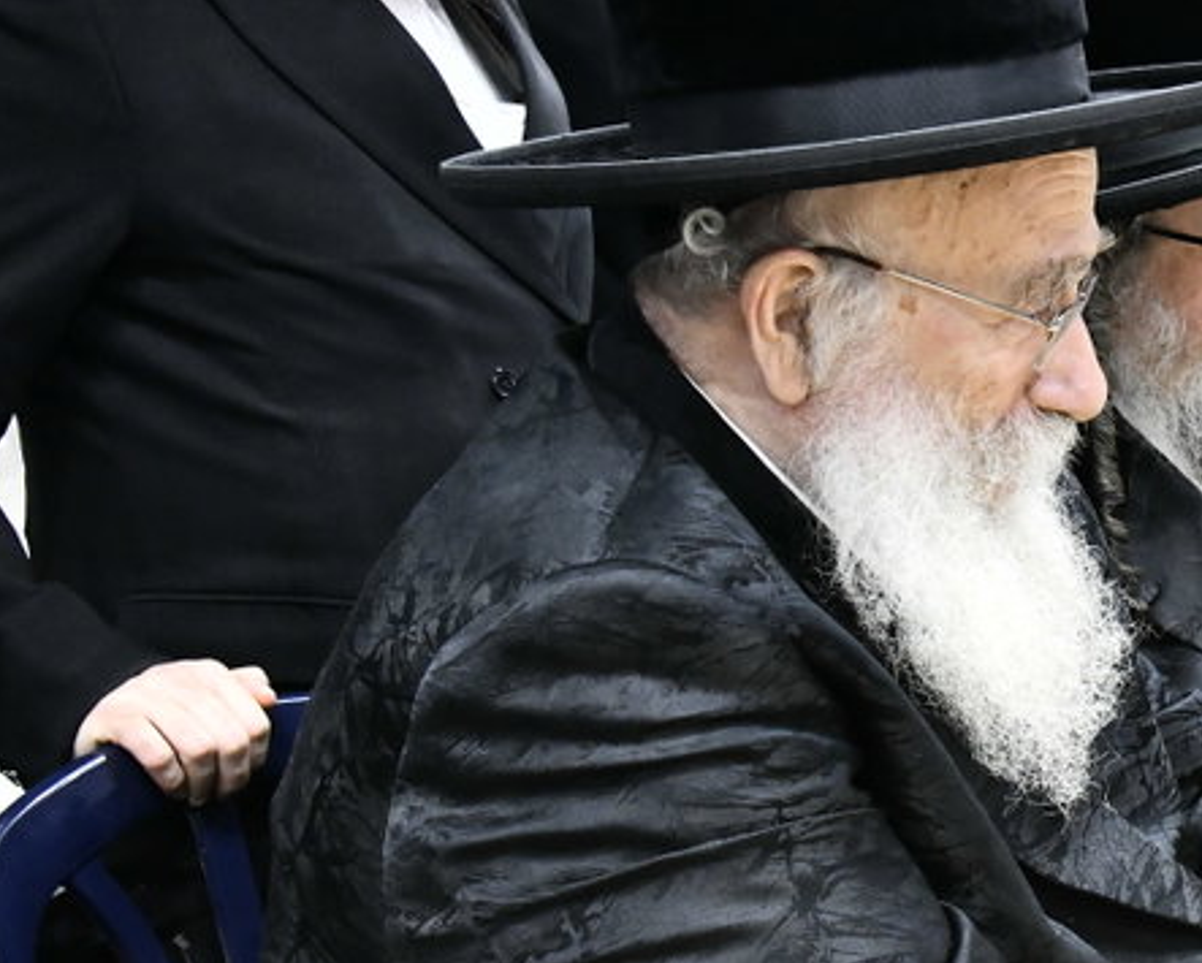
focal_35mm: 83
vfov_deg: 18.5
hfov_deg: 20.5
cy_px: 457
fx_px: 2955
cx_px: 1671
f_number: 5.6
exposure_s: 1/160
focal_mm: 28
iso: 2000
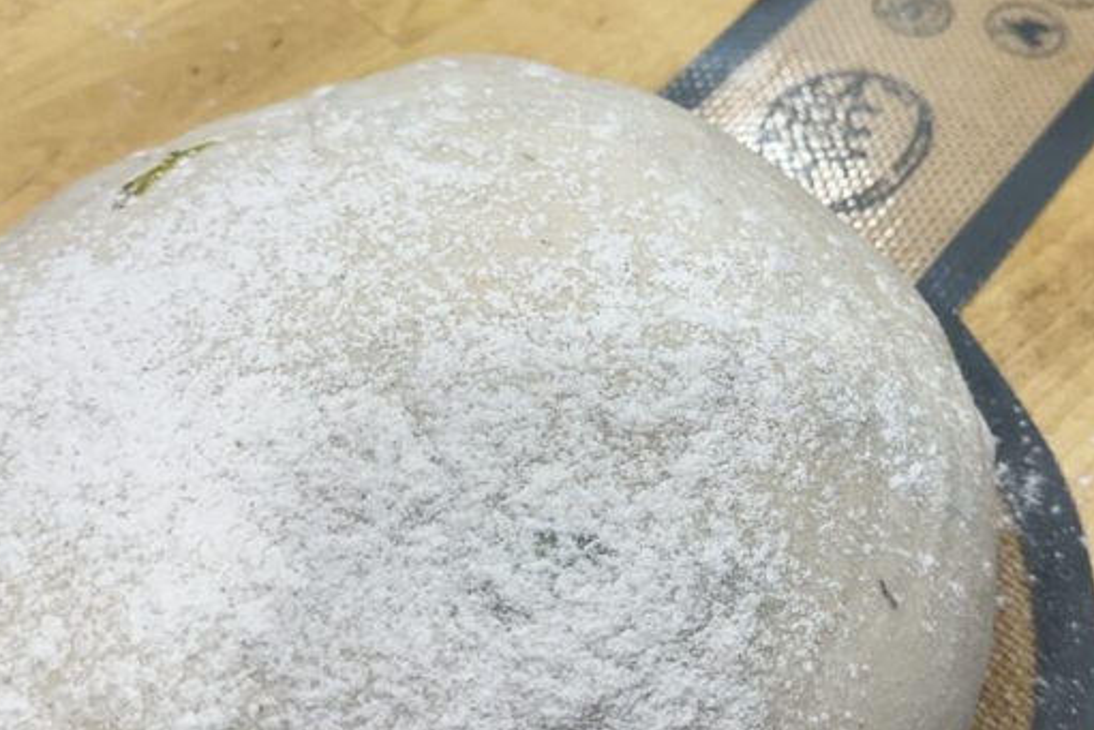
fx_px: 1520
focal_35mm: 50
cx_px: 634
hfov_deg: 39.5
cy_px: 235
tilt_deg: -48.8
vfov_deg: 26.8
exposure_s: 1/120
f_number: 1.78
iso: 125
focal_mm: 6.86
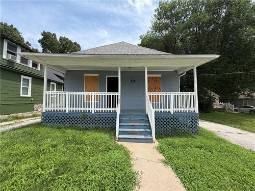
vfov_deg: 85.7
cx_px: 128
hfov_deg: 102.1
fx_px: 103
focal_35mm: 14
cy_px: 96
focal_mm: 2.22
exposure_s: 1/770
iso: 32
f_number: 2.2
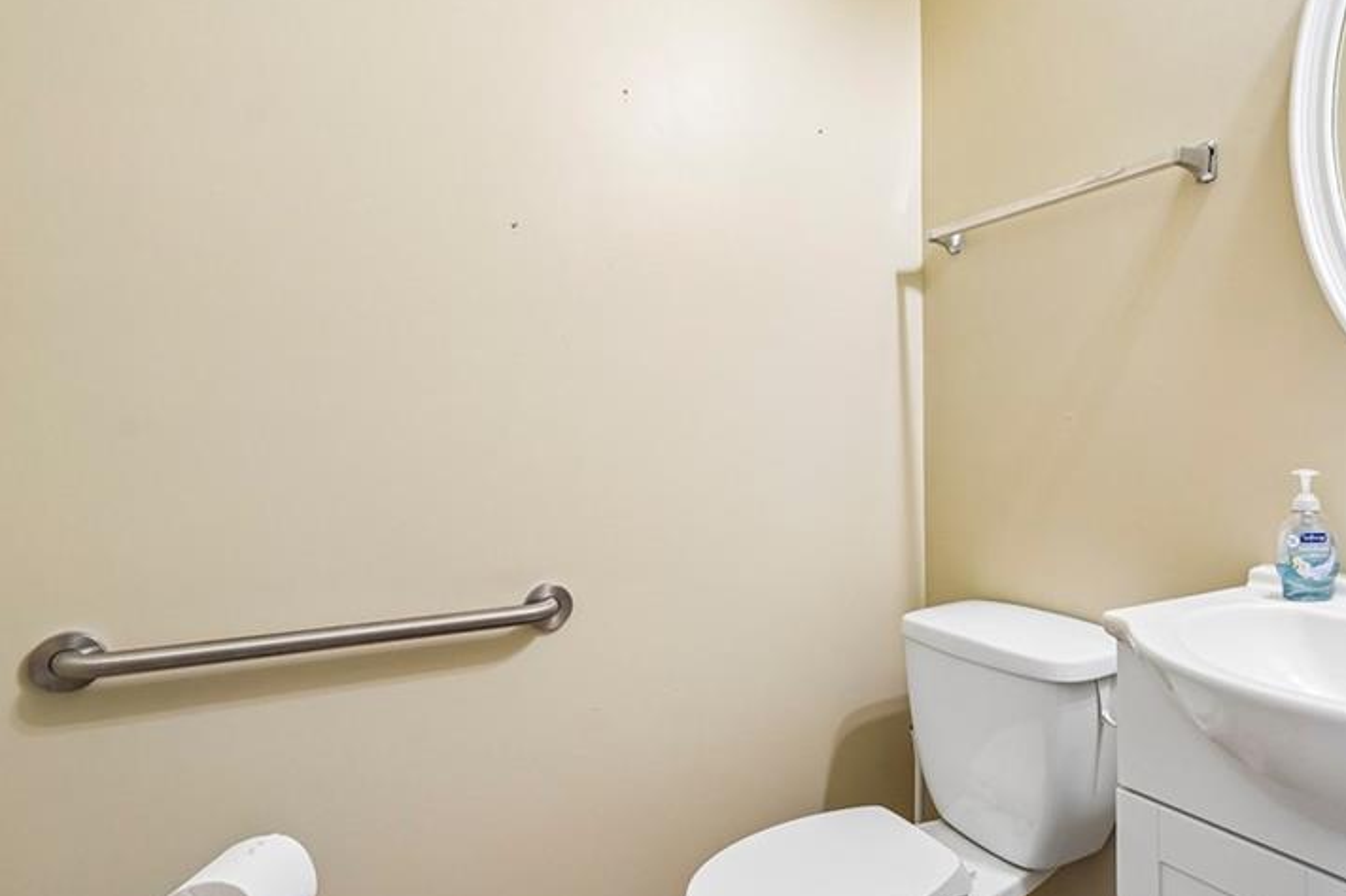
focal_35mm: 24
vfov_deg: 53.6
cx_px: 875
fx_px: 886
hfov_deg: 72.6
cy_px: 419
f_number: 8
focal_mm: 16.5
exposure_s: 1/13
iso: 800
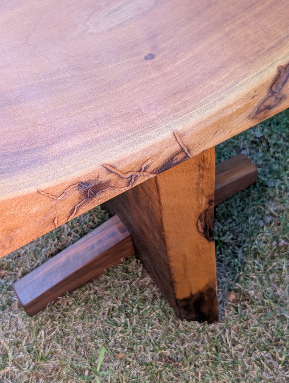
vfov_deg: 38.9
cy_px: 192
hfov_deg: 29.8
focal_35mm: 49
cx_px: 144
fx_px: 544
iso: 83
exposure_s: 1/35.7
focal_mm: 6.9
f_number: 1.68
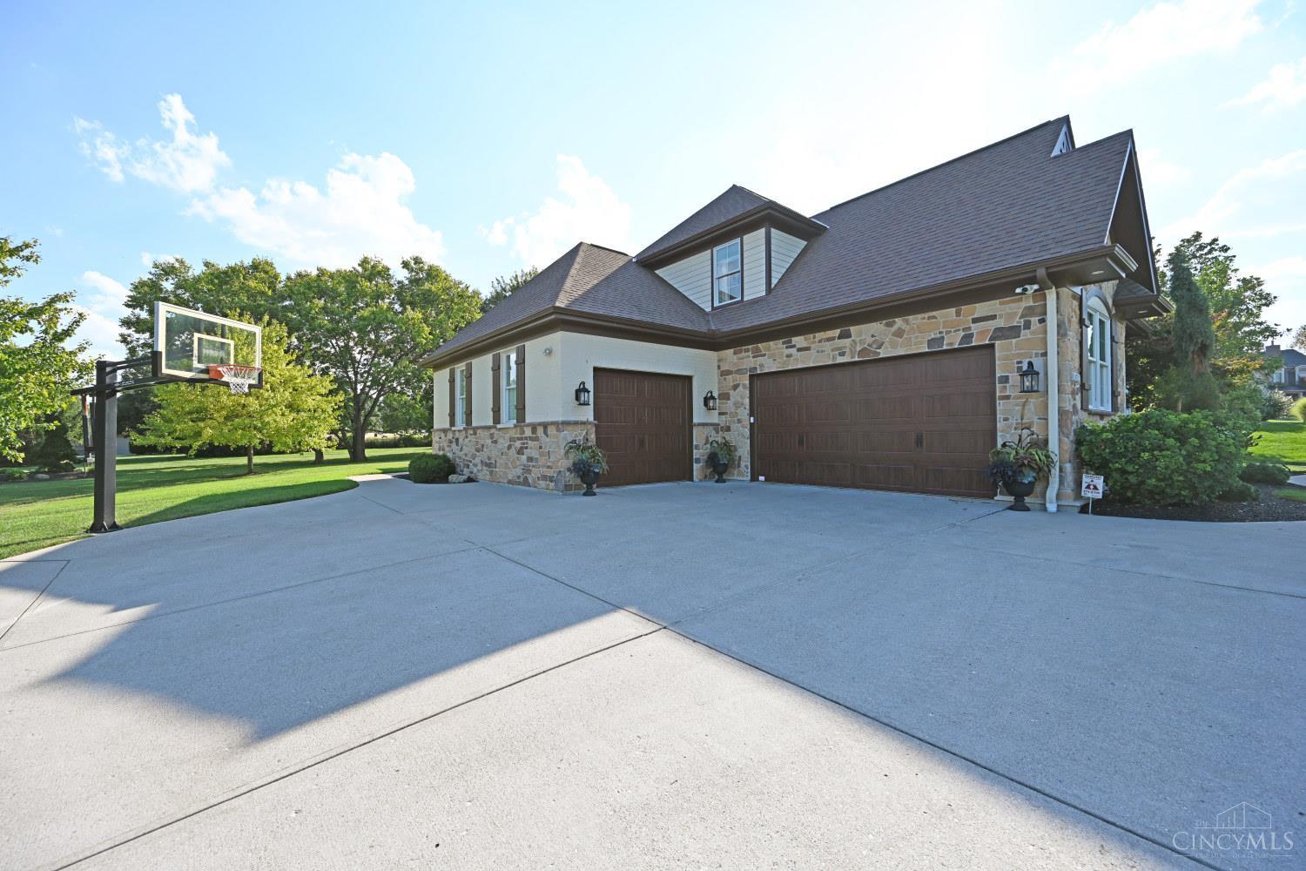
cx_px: 653
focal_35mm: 14
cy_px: 436
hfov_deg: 104.3
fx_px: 508
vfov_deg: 81.2
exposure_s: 1/320
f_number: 6.3
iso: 100
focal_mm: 14
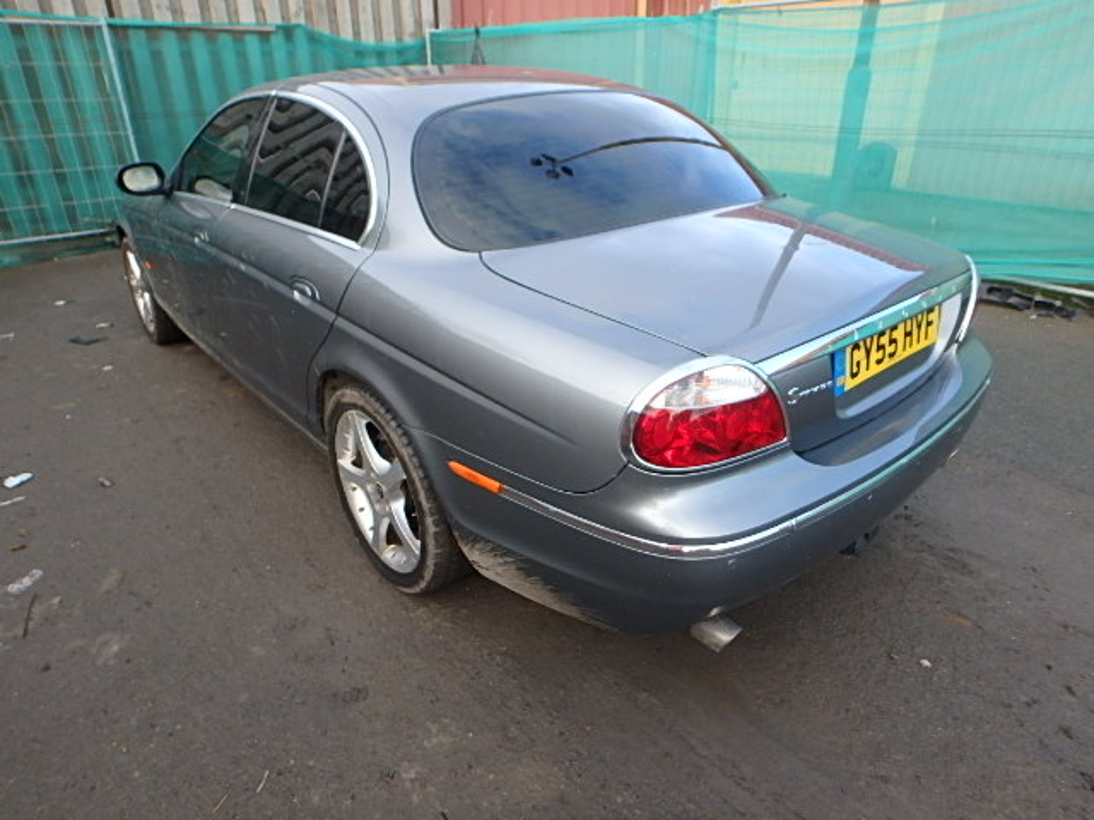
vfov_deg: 63.4
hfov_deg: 79.0
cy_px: 410
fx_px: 664
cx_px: 547
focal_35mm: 21
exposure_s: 1/250
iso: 250
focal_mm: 3.7
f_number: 3.5
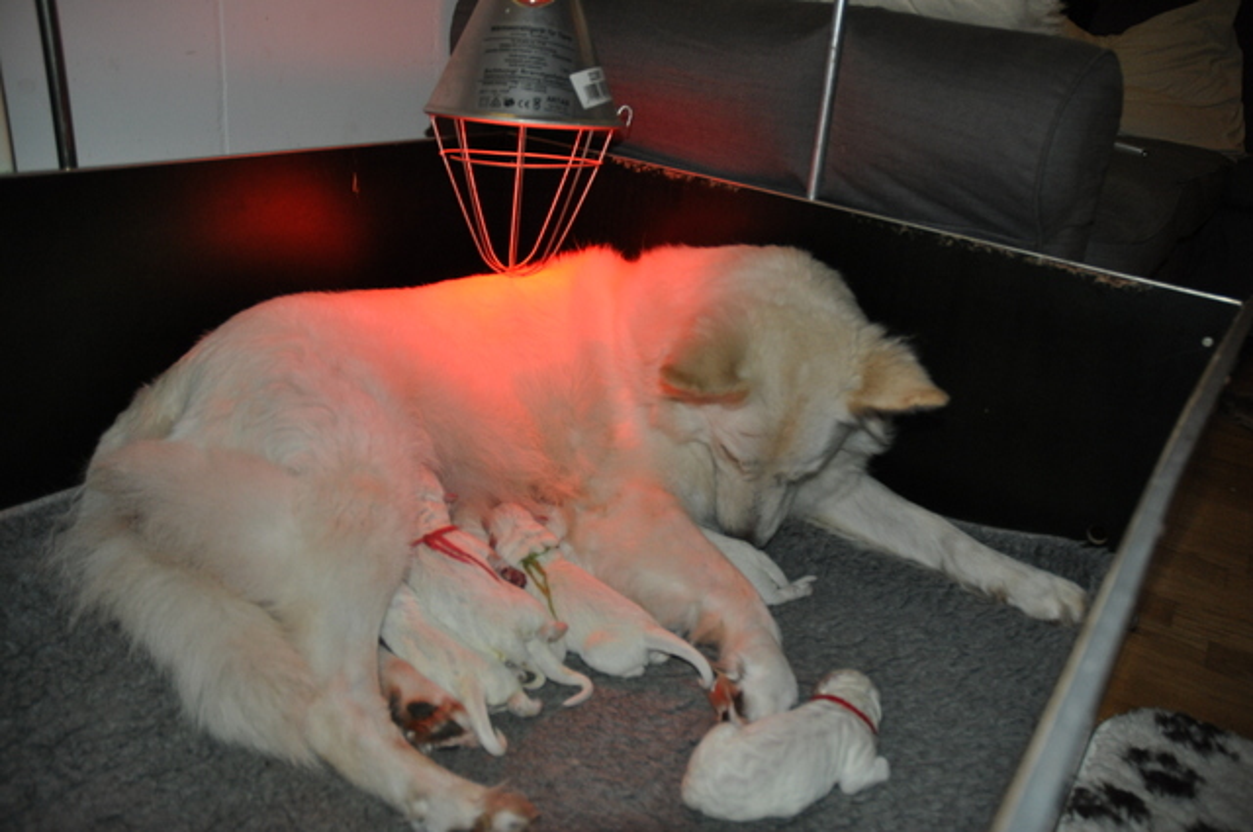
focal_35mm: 27
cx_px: 626
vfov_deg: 47.8
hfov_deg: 67.4
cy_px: 416
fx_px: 939
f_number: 3.5
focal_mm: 18
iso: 800
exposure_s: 1/60
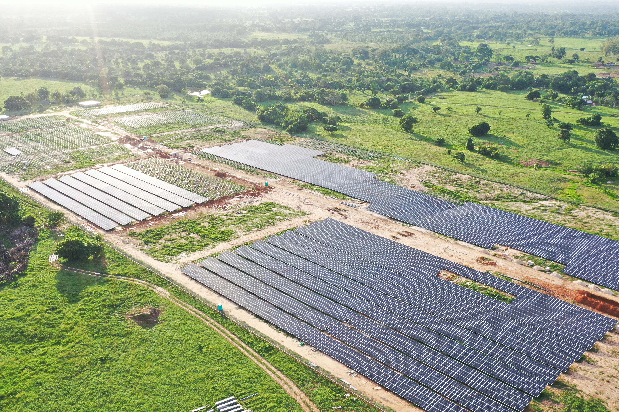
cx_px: 306
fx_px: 567
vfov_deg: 40.0
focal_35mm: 33
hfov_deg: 57.2
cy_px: 217
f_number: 5
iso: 100
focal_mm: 10.26
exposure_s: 1/200
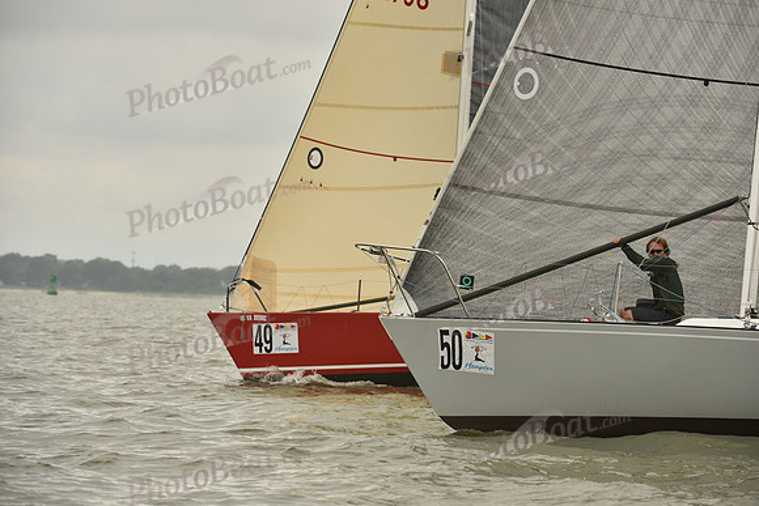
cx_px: 380
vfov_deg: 5.5
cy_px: 253
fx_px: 5272
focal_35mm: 250
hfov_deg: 8.2
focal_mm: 250
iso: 400
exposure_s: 1/800
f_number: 8
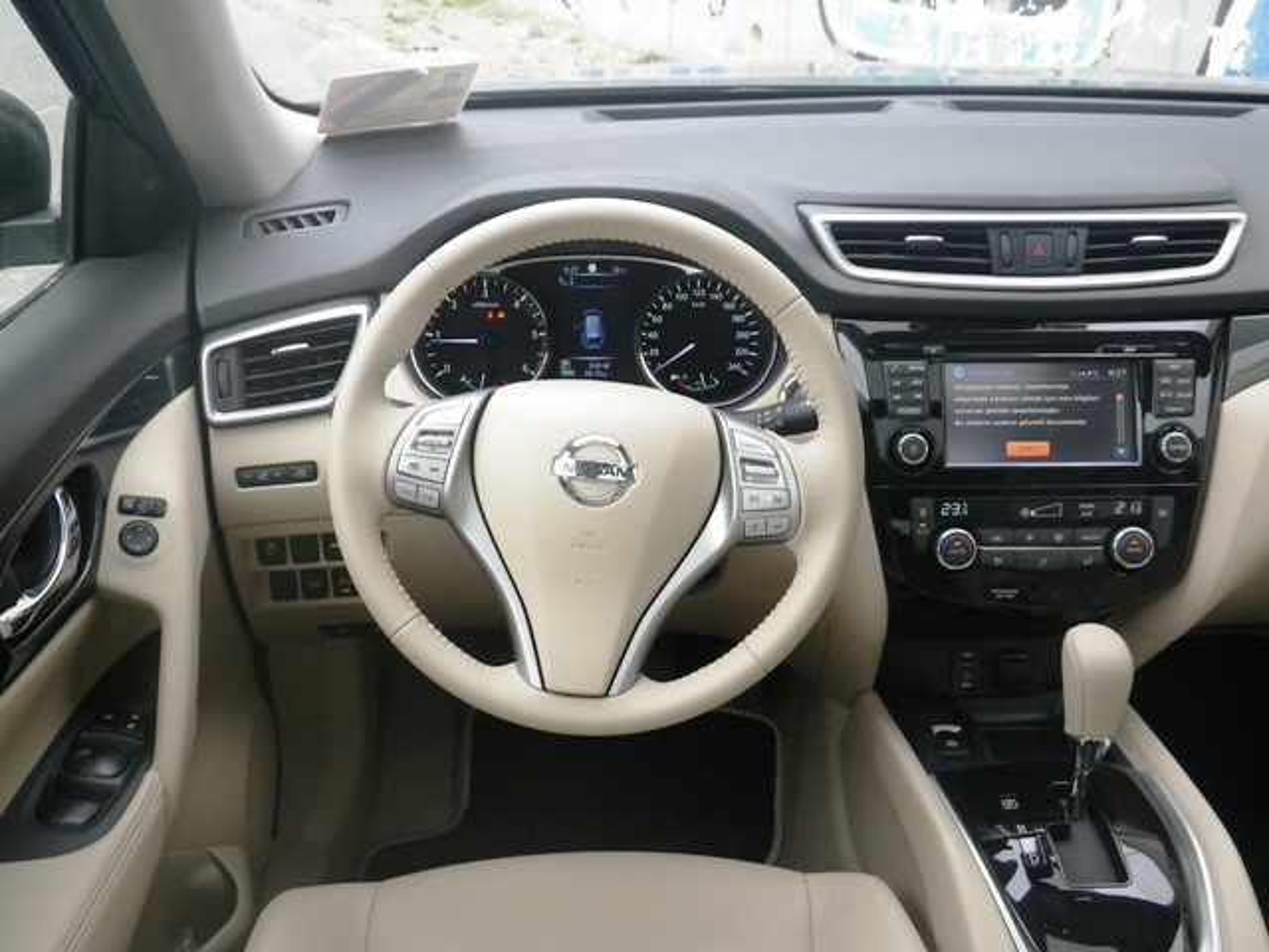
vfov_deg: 41.8
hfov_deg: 54.0
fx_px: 1246
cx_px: 634
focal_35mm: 34
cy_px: 476
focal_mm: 6.1
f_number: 3.8
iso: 160
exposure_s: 1/50
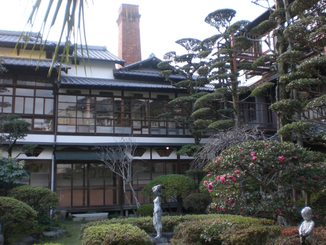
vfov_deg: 36.8
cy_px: 120
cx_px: 163
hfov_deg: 47.8
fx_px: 367
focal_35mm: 39
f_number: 3.1
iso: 50
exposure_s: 1/125
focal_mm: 6.3
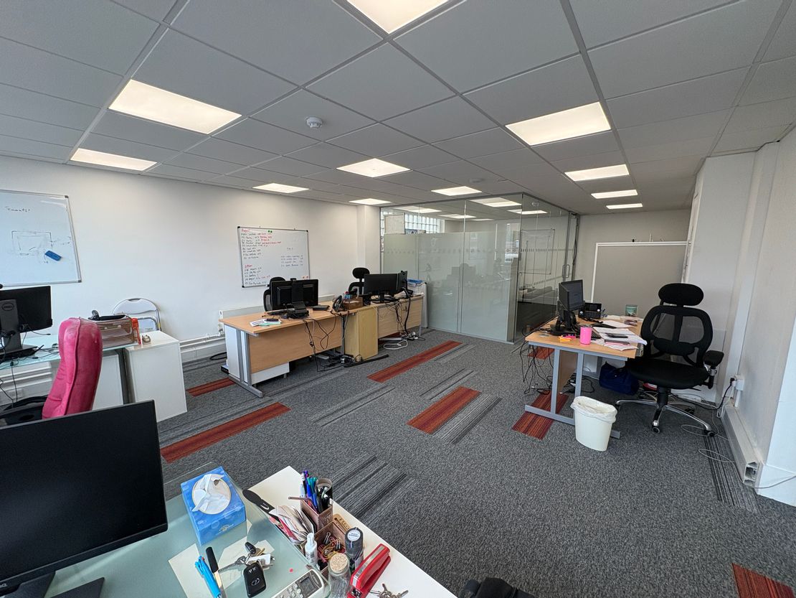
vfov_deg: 85.7
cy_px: 299
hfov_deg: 102.1
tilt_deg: -8.0
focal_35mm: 14
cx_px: 398
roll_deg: -0.4
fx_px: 322
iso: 80
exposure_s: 1/111
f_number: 2.2
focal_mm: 2.22
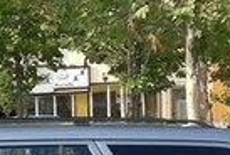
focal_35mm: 140
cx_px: -13
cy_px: 282
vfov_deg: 9.4
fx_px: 896
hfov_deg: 14.3
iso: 40
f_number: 1.9
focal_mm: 3.7
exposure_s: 1/513
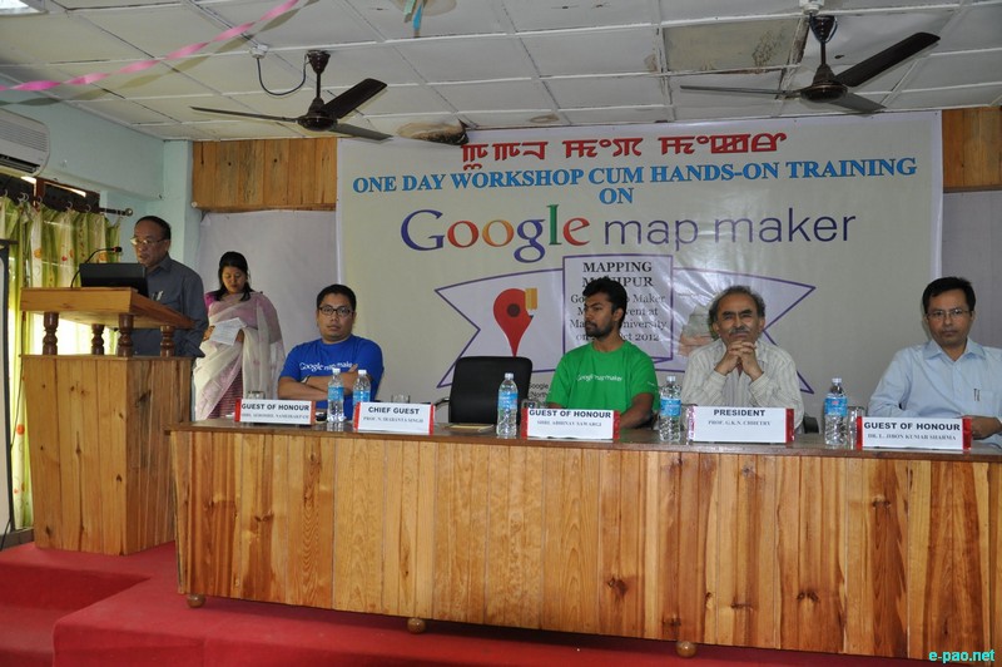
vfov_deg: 41.6
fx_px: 876
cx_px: 501
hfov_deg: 59.5
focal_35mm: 32
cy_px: 334
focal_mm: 21
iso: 800
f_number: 3.8
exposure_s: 1/60
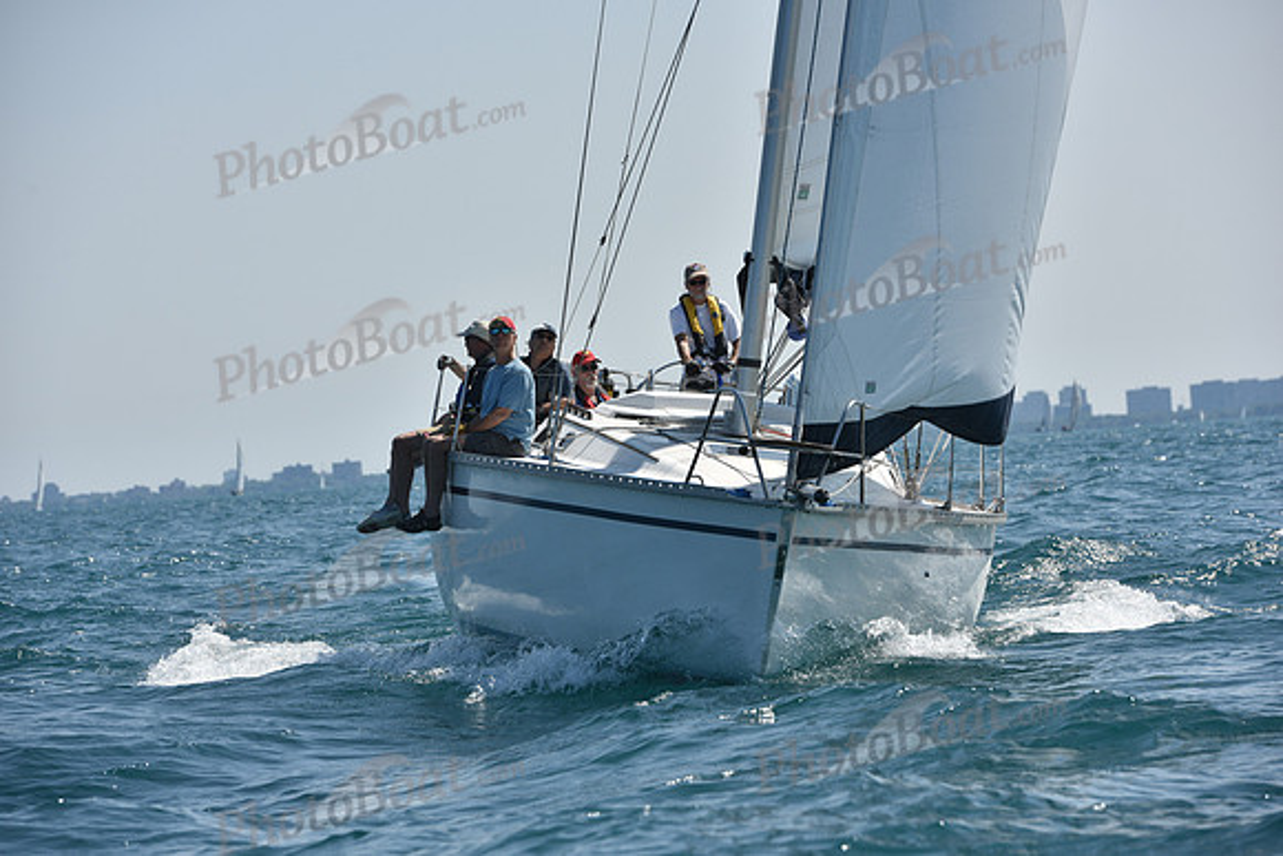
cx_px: 642
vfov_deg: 8.1
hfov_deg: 12.1
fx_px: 6060
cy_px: 428
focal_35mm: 170
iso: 250
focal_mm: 170
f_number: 8
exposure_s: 1/1600
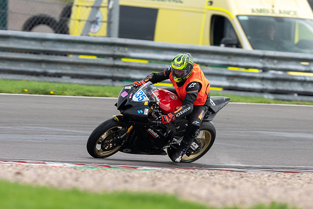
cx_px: 171
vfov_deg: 1.4
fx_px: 8567
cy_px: 95
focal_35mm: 985
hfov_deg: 2.1
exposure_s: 1/500
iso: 200
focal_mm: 600
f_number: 5.6
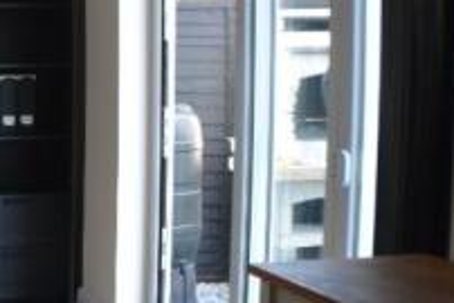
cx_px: -235
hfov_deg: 17.2
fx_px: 1350
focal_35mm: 107
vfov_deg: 12.8
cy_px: 183
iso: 400
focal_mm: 22
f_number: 4
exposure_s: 1/60
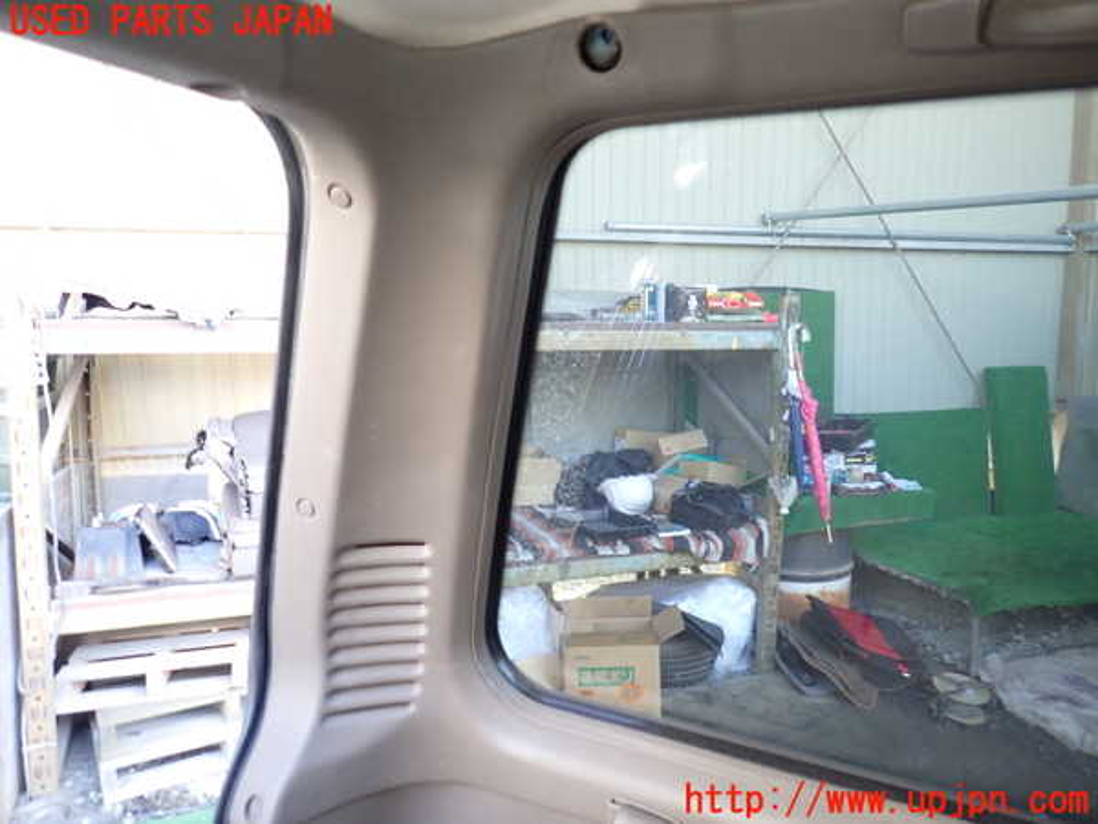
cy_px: 412
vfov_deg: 54.9
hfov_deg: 69.4
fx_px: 793
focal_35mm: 25
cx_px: 549
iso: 200
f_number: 2
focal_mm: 4.5
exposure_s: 1/30
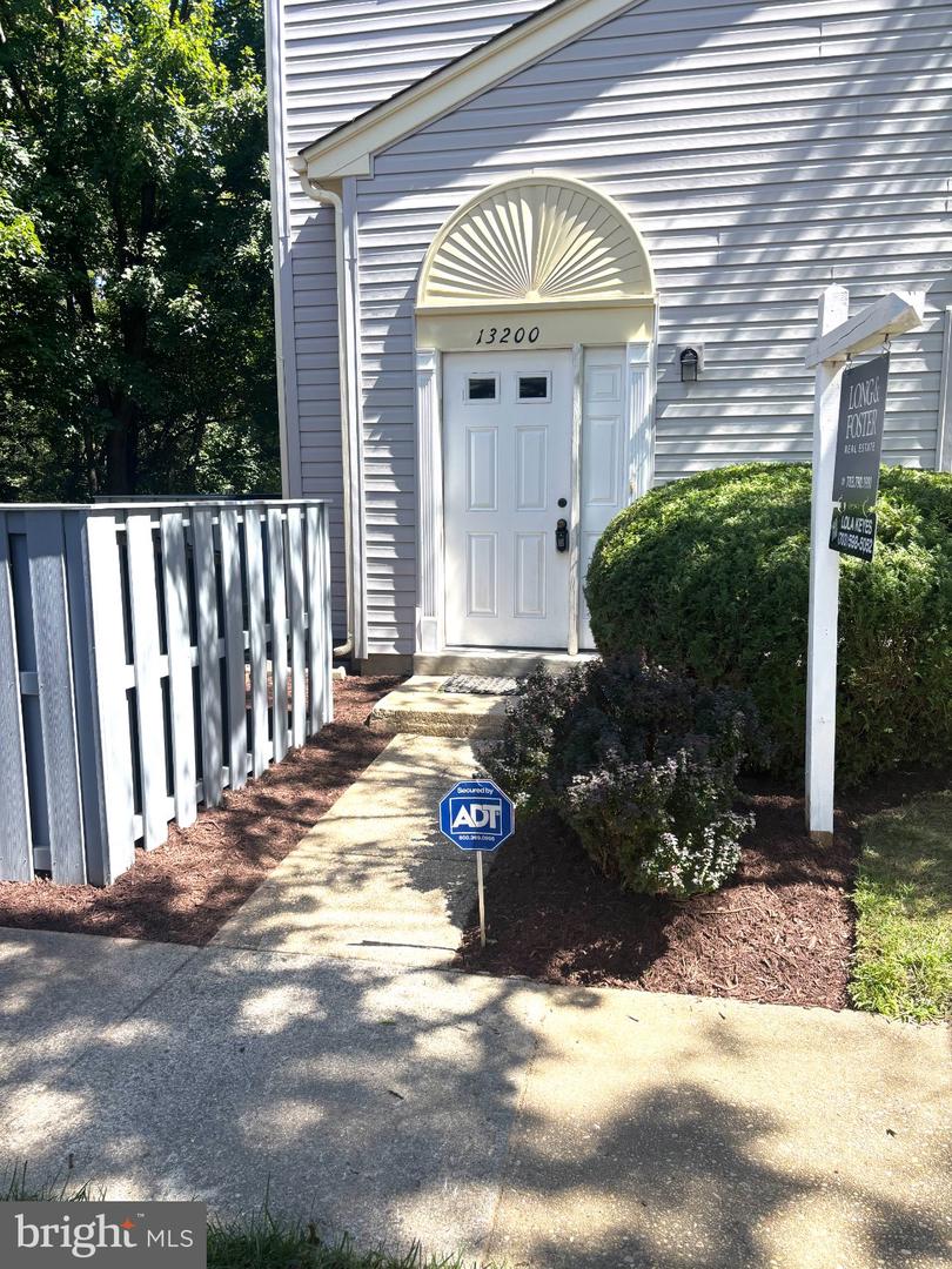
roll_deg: -1.0
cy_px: 634
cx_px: 476
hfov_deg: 53.1
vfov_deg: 67.3
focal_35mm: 26
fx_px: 953
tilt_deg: -9.0
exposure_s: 1/1205
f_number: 1.6
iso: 50
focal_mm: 5.96
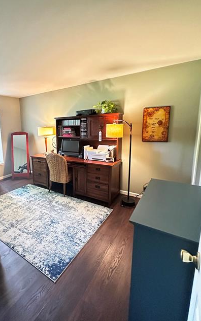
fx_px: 158
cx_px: 60
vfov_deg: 91.0
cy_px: 154
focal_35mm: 18
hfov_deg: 62.6
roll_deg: +2.0
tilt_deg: -9.5
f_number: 2.2
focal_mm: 2.22
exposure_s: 1/40
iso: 1250
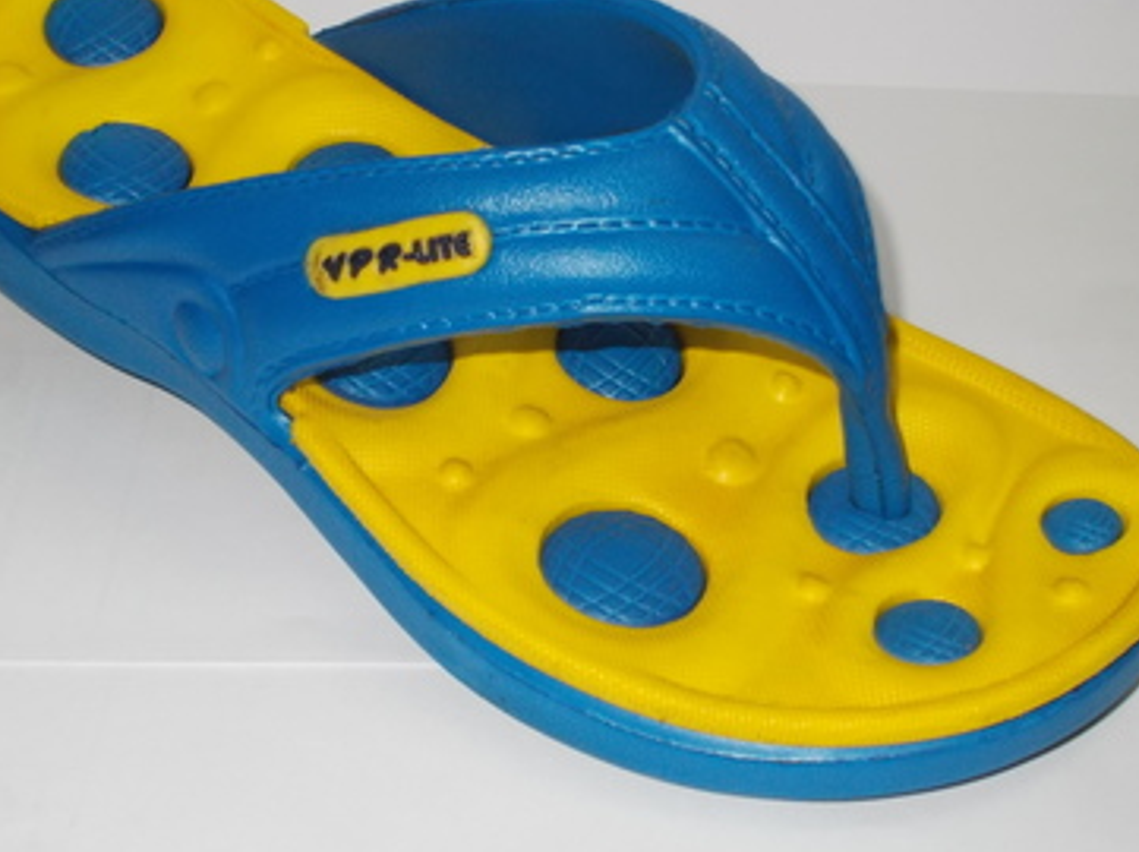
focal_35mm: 61
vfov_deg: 24.0
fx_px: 2005
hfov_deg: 31.7
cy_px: 349
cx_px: 530
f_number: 4.2
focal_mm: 7.9
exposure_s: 1/30
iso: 200
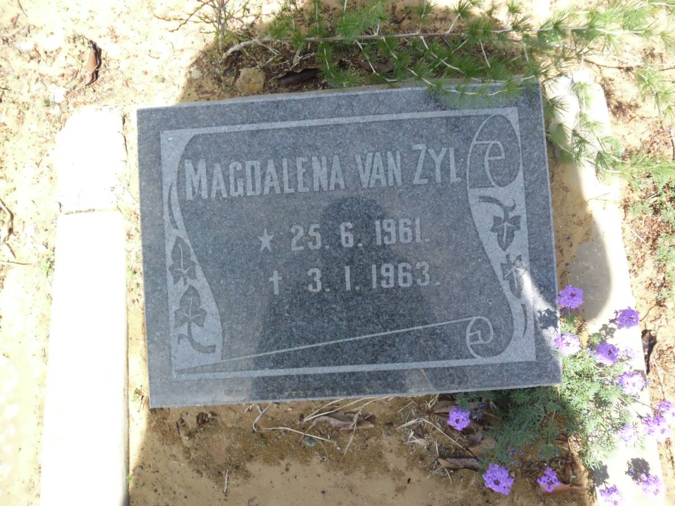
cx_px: 338
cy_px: 253
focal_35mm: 27
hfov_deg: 65.3
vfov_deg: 51.4
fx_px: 526
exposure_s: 1/250
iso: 80
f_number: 3.5
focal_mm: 4.9
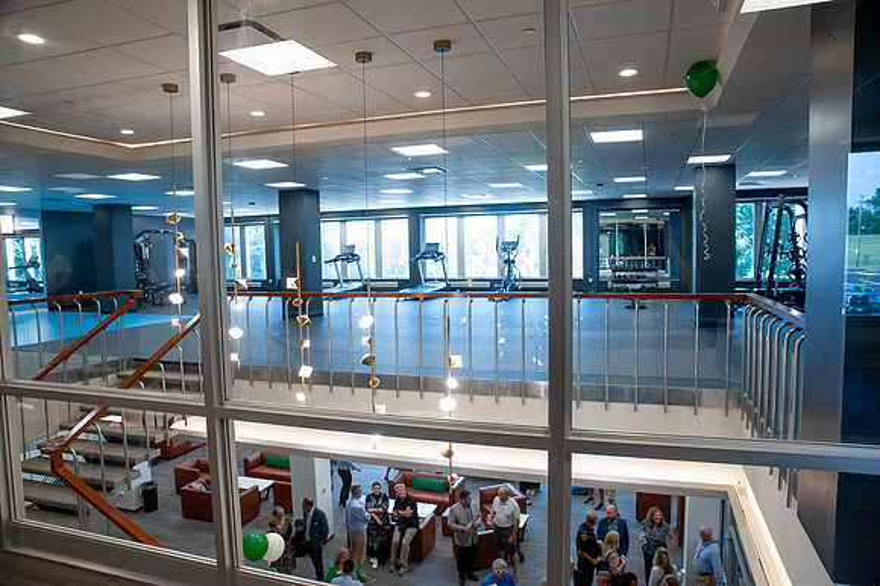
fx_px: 586
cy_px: 293
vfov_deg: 53.1
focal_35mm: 24
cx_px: 440
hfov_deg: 73.8
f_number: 5.6
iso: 1250
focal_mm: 24
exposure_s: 1/160
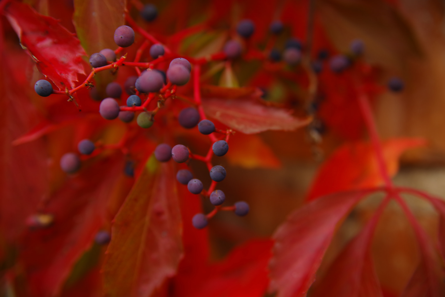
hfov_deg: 27.0
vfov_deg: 18.2
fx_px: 927
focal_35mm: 75
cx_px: 222
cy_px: 148
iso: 400
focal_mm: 75
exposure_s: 1/25
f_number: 3.5
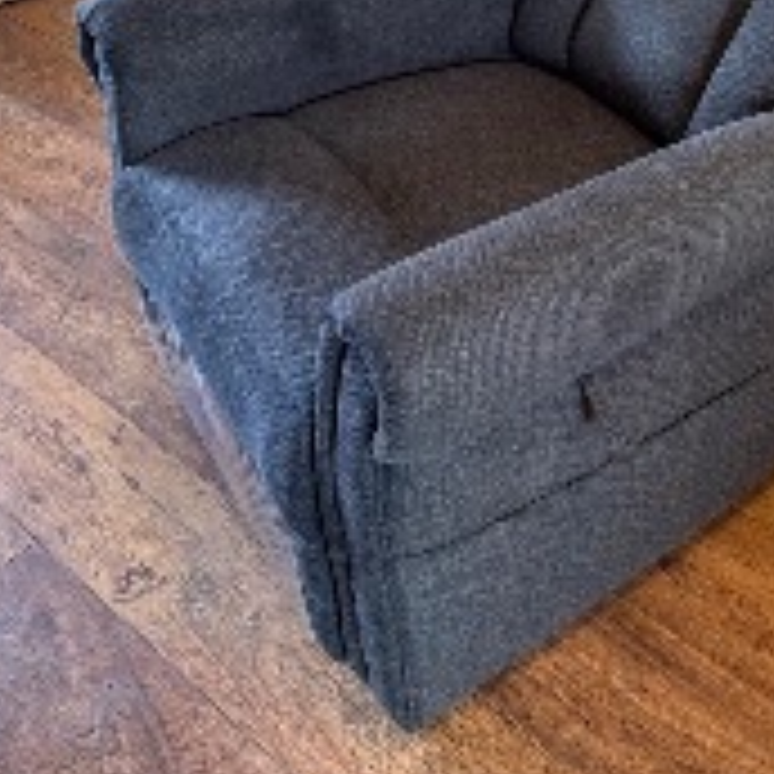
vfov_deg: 34.4
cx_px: 574
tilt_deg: -31.7
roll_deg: +0.5
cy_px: 104
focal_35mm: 47
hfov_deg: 35.3
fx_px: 1189
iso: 250
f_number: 1.78
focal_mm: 6.76
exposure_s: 1/50
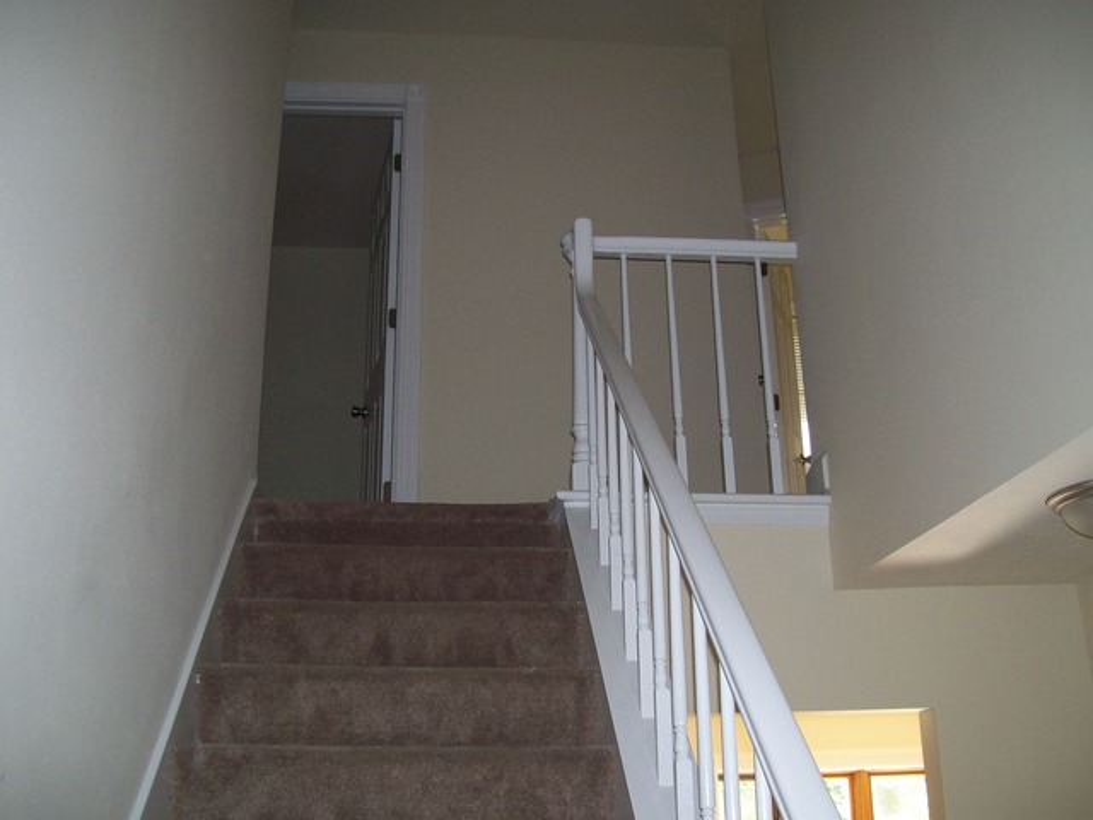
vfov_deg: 39.7
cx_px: 546
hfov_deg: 51.4
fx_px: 1137
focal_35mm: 36
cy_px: 410
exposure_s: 1/64
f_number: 2.7
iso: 140
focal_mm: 6
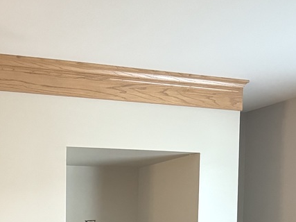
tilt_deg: -6.8
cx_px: -34
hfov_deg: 22.7
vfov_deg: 16.2
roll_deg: +0.9
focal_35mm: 81
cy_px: 361
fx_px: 692
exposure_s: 1/40
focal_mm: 6.76
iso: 800
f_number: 1.78
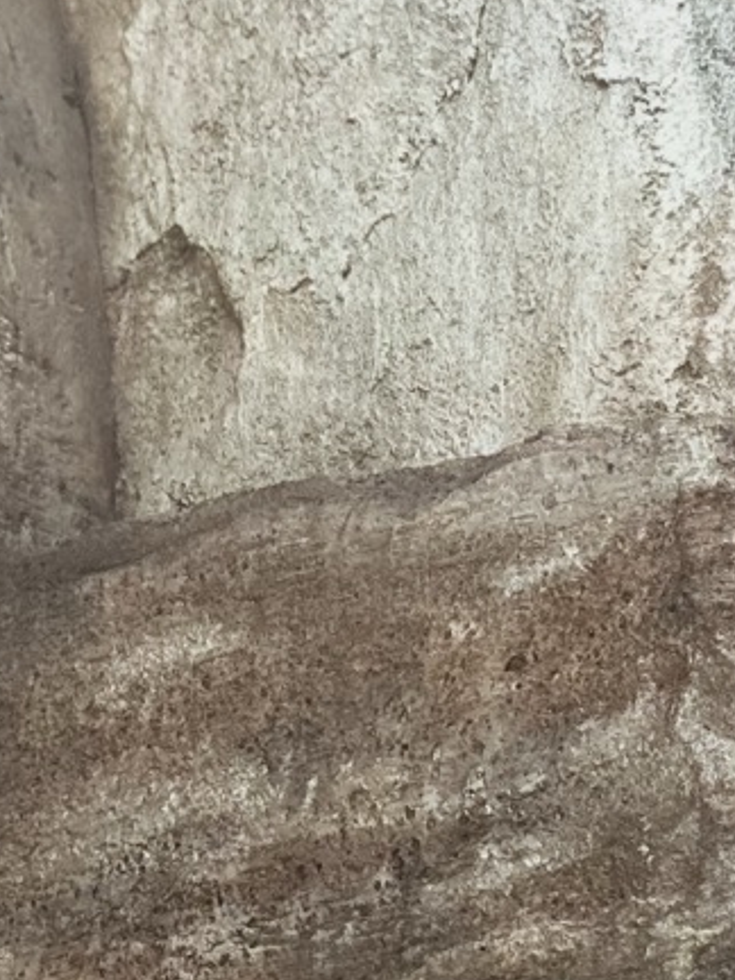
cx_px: 1279
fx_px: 2831
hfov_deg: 13.4
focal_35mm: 100
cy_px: 1976
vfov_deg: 15.5
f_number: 1.78
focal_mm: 6.86
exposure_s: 1/650
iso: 80
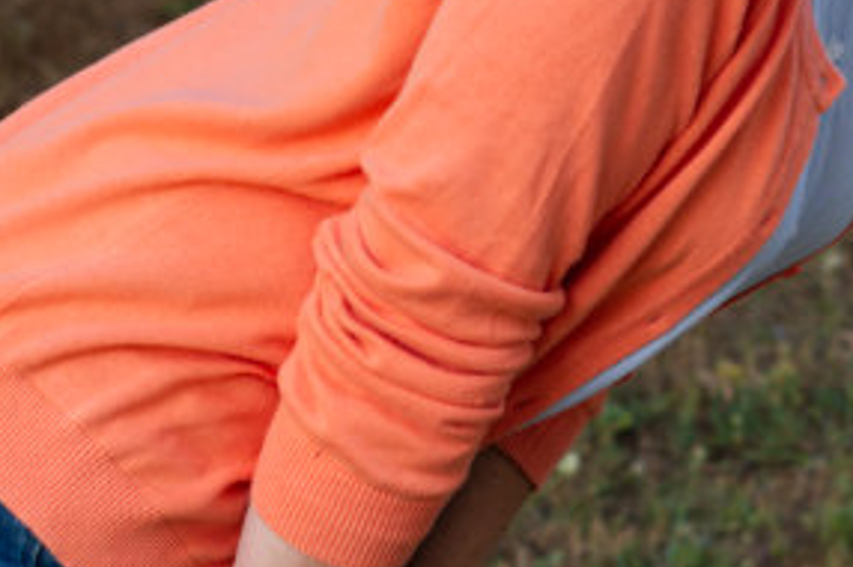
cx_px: 438
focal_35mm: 175
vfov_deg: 7.8
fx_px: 4142
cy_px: 115
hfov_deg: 11.8
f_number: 4.5
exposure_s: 1/250
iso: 200
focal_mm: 50
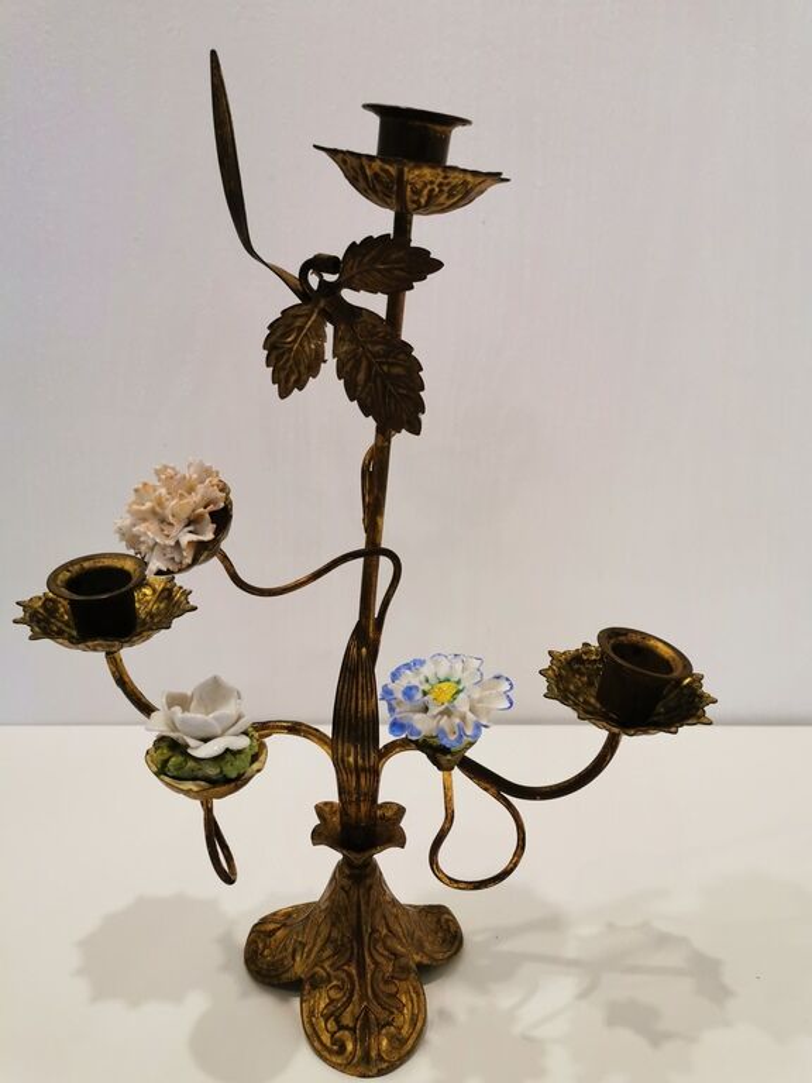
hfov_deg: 51.4
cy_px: 542
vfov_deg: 65.3
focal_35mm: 27
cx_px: 406
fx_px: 844
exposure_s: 1/100
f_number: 1.8
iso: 200
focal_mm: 5.58
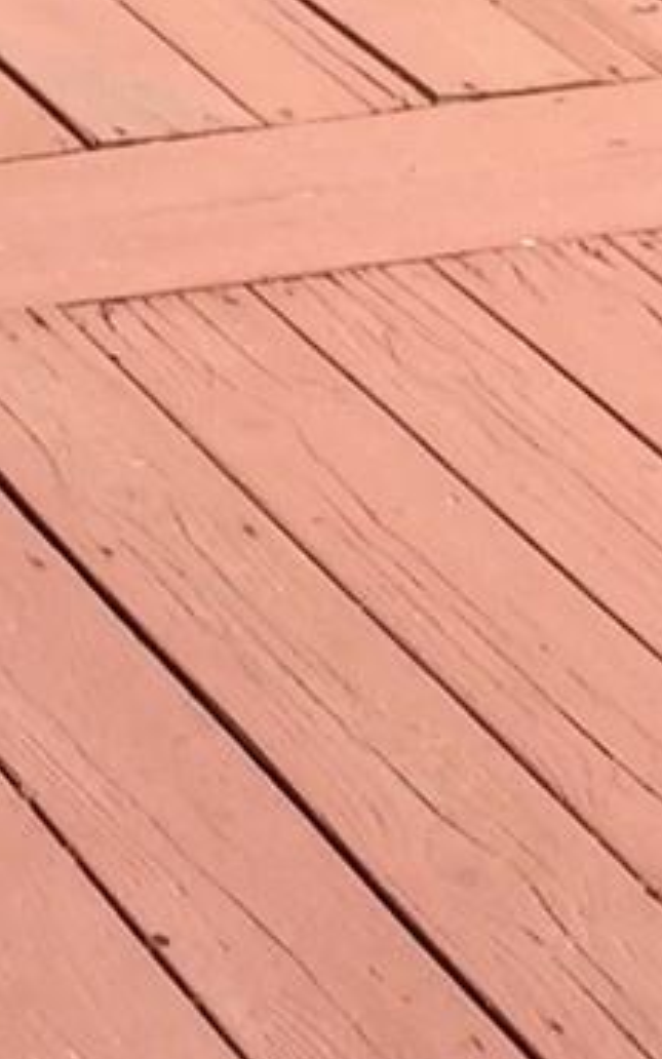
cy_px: -172
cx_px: 243
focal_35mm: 183
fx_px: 5283
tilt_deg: -15.6
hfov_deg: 7.2
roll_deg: -2.9
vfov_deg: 11.3
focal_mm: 4.15
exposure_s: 1/791
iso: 32
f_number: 2.2
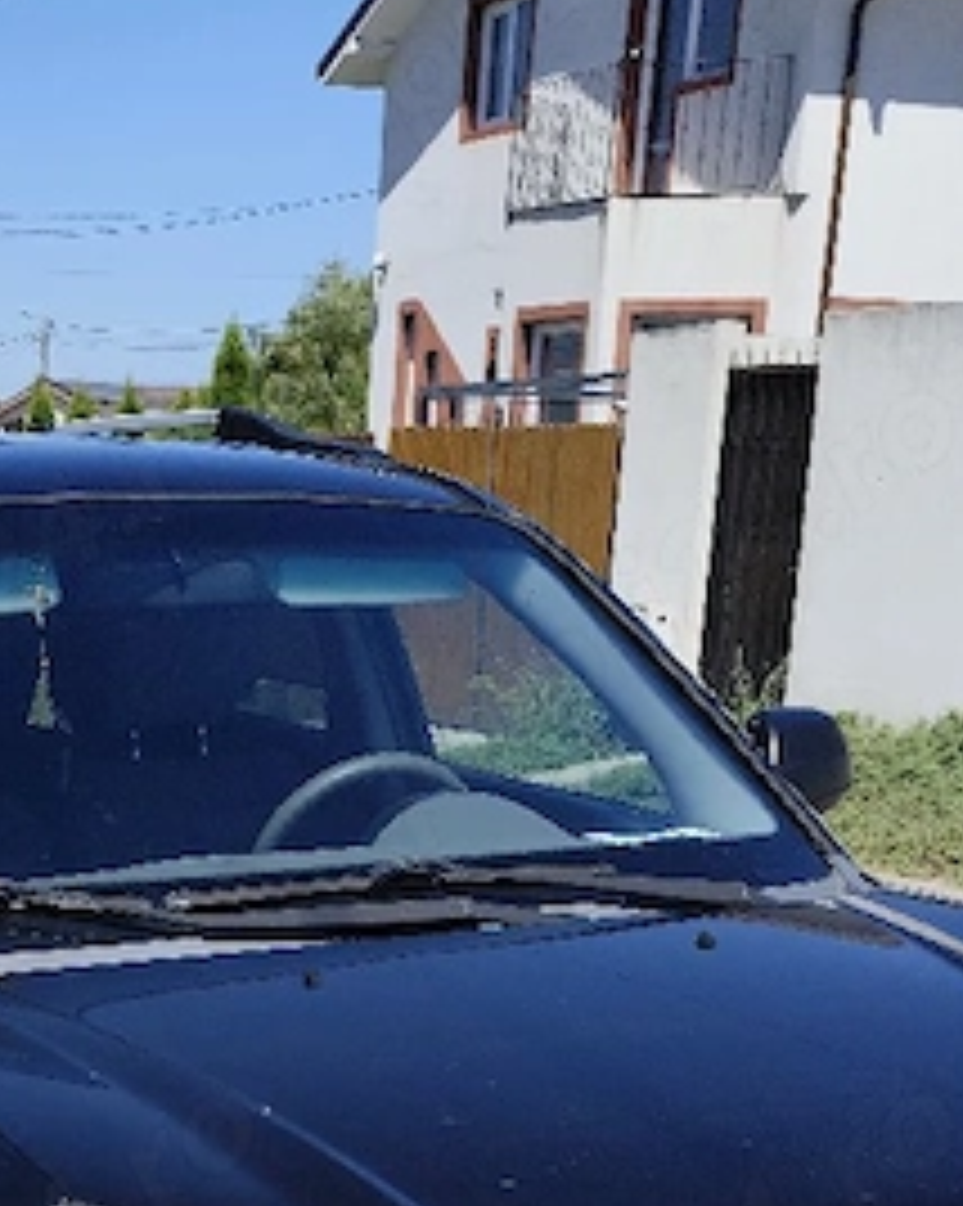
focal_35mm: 67
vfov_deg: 25.6
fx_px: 2390
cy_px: 1413
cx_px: 144
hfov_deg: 22.4
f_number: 1.65
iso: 50
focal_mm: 6.14
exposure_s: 1/1667
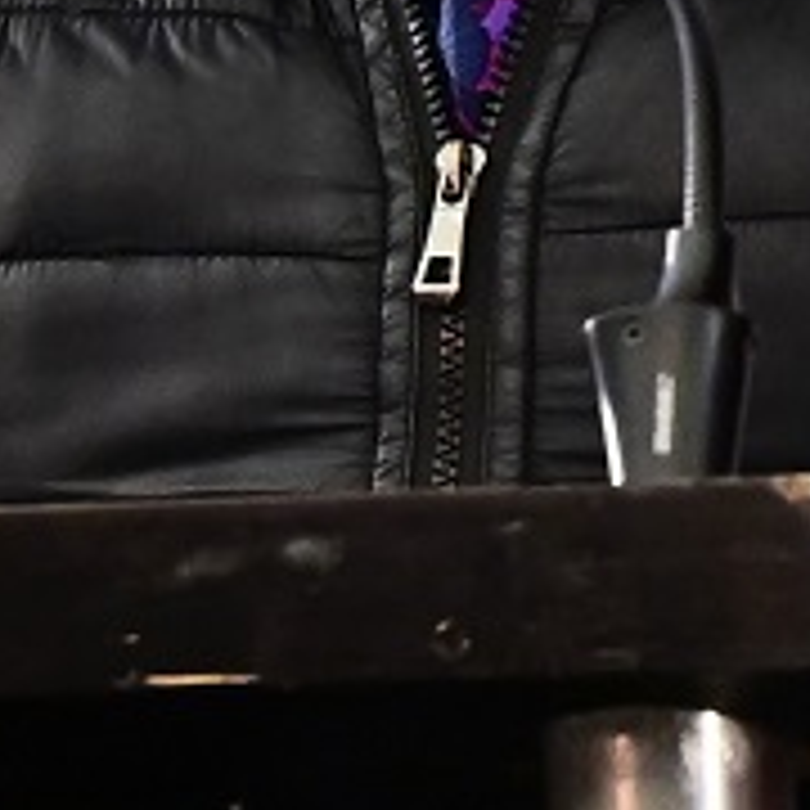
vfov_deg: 1.3
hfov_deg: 1.3
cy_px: -414
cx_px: 1318
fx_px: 36587
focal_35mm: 1382
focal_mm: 130
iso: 2500
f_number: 5
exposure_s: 1/320
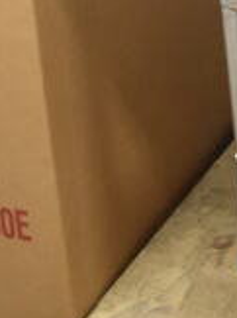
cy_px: -300
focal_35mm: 163
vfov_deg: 11.1
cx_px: 560
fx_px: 1492
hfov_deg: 8.4
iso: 1600
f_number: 5
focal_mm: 20
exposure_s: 1/100
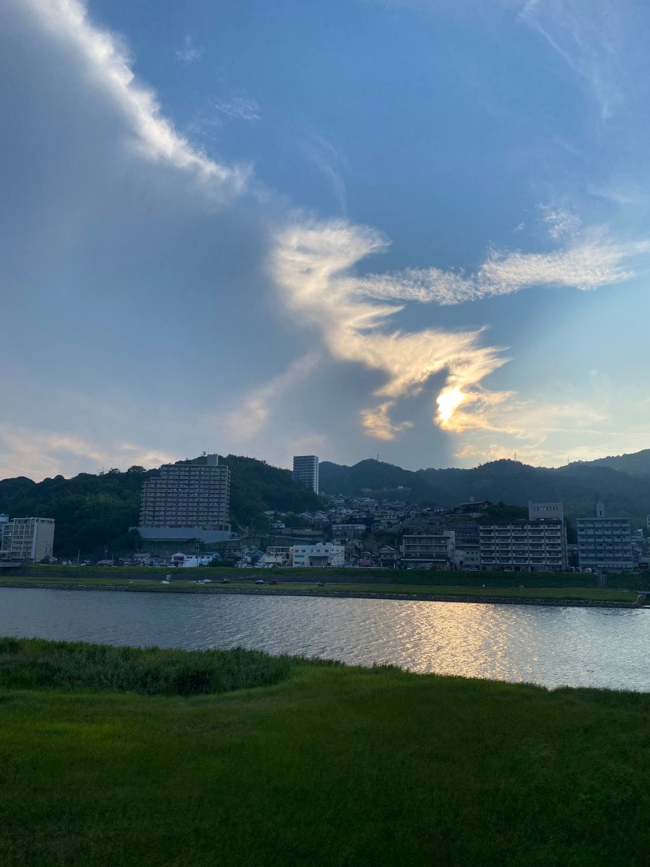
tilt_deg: +11.4
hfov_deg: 53.1
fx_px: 651
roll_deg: -1.4
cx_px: 325
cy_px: 434
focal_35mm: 26
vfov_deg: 67.3
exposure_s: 1/2890
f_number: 1.8
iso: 32
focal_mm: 4.25
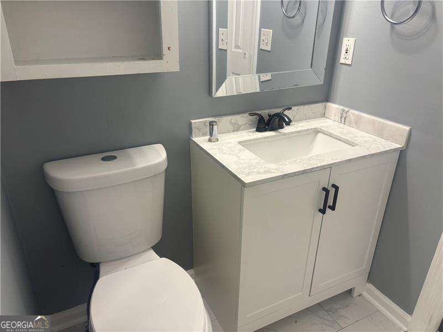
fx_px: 333
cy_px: 166
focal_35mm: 26
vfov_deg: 53.1
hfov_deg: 67.3
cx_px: 222
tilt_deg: -24.4
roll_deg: -0.8
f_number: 1.6
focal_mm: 5.96
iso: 64
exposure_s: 1/60
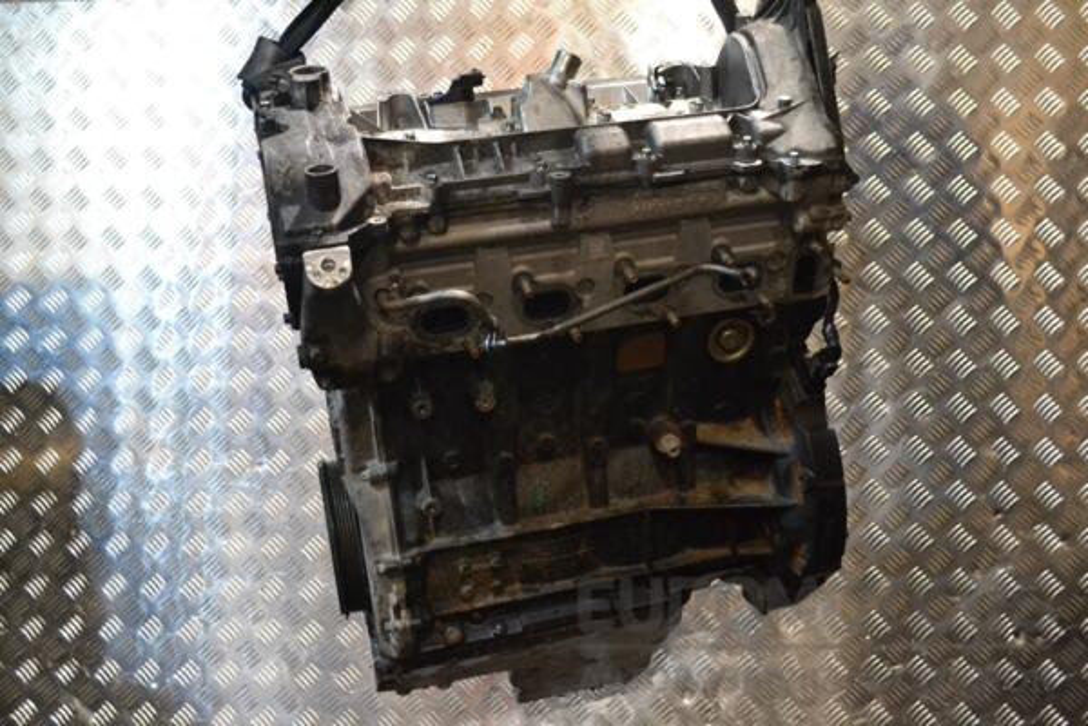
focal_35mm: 36
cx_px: 544
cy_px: 363
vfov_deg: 36.9
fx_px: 1088
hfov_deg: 53.1
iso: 3200
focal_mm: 24
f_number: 5.6
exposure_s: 1/125
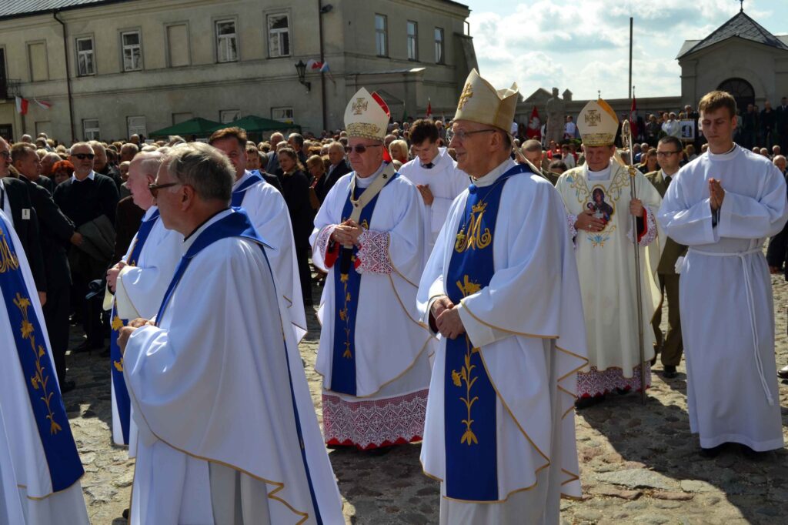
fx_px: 853
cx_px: 394
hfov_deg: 49.6
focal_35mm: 39
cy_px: 262
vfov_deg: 34.2
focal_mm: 26
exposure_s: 1/250
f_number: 8
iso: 100
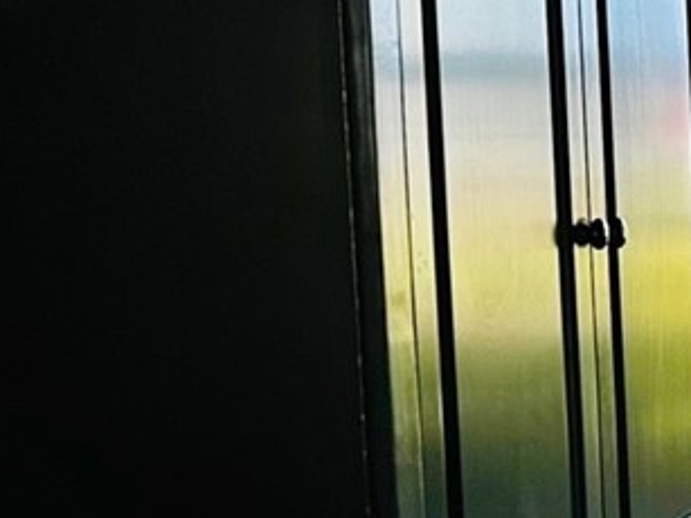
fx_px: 2494
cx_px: 1589
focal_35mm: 125
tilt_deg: -6.6
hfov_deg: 12.7
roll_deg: +0.0
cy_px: 306
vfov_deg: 11.8
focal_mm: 6.86
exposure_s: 1/120
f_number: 1.78
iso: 125
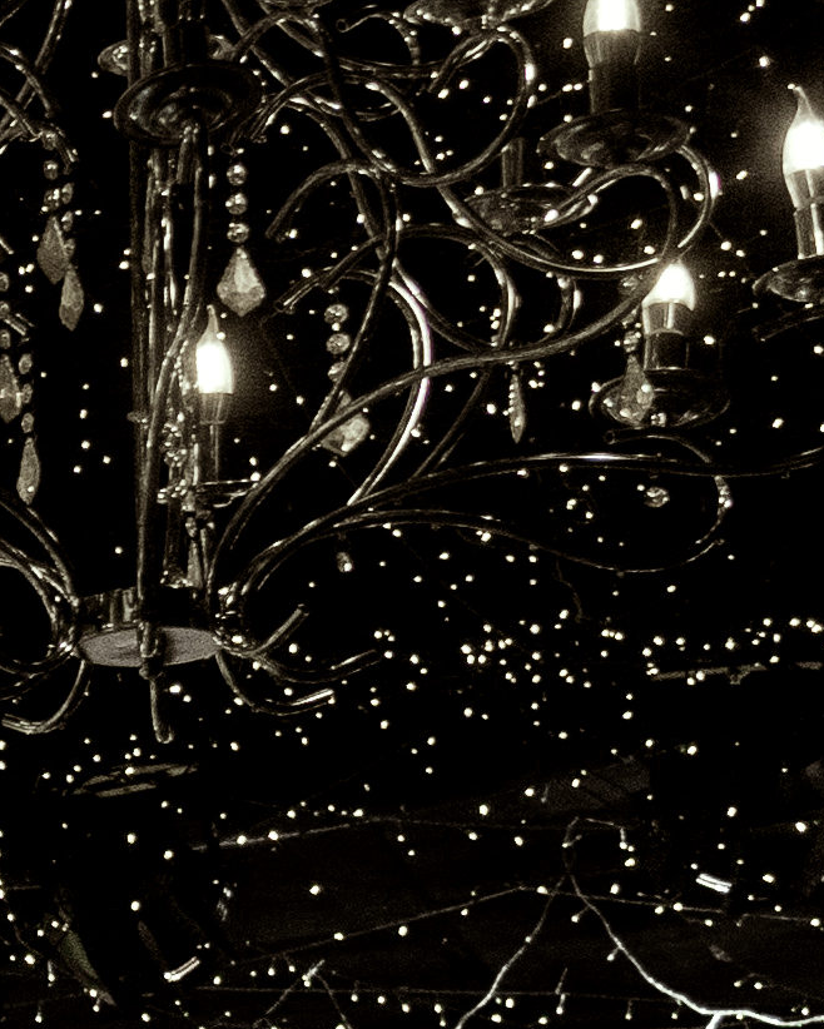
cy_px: 1761
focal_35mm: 272
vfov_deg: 7.0
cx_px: -3197
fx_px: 8289
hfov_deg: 4.8
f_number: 4.5
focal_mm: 34
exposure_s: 1/250
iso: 640
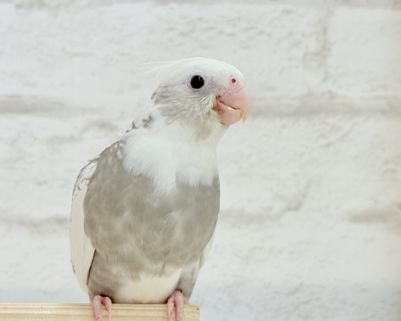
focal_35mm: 55
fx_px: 653
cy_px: 160
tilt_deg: +2.1
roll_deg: +1.8
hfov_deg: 34.1
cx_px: 187
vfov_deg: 27.6
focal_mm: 5.96
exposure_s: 1/100
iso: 64
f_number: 1.6
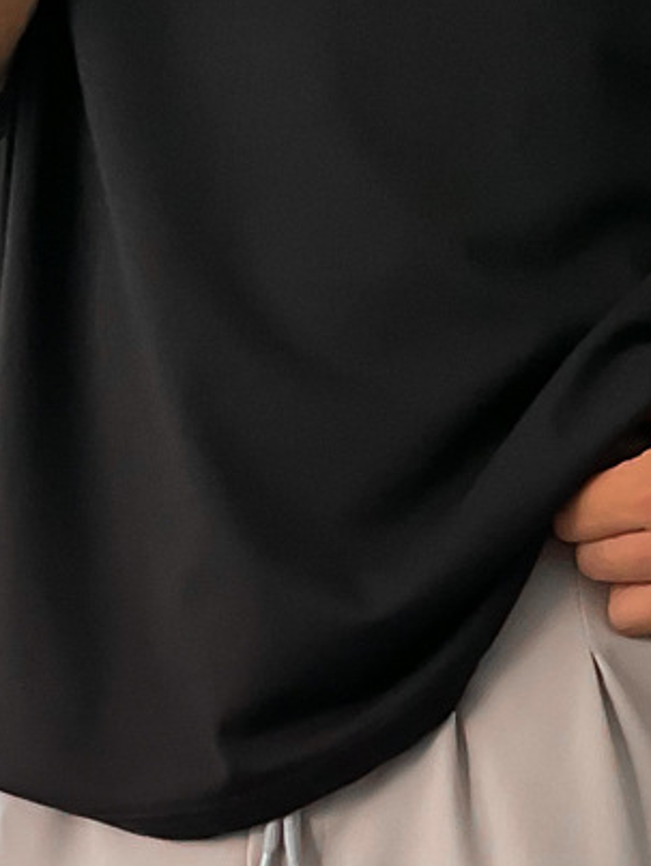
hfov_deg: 12.9
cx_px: 438
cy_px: 1264
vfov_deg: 15.8
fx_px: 2879
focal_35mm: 115
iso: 50
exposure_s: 1/120
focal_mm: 3
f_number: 1.8
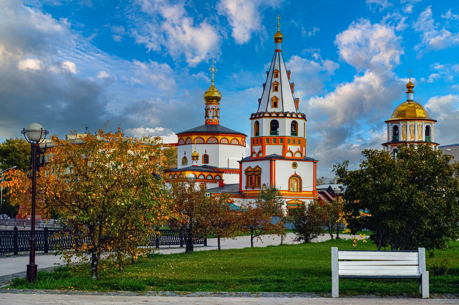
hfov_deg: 27.0
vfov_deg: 18.2
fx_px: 956
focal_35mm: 75
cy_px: 152
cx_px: 230
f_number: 5
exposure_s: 1/400
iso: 100
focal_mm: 50
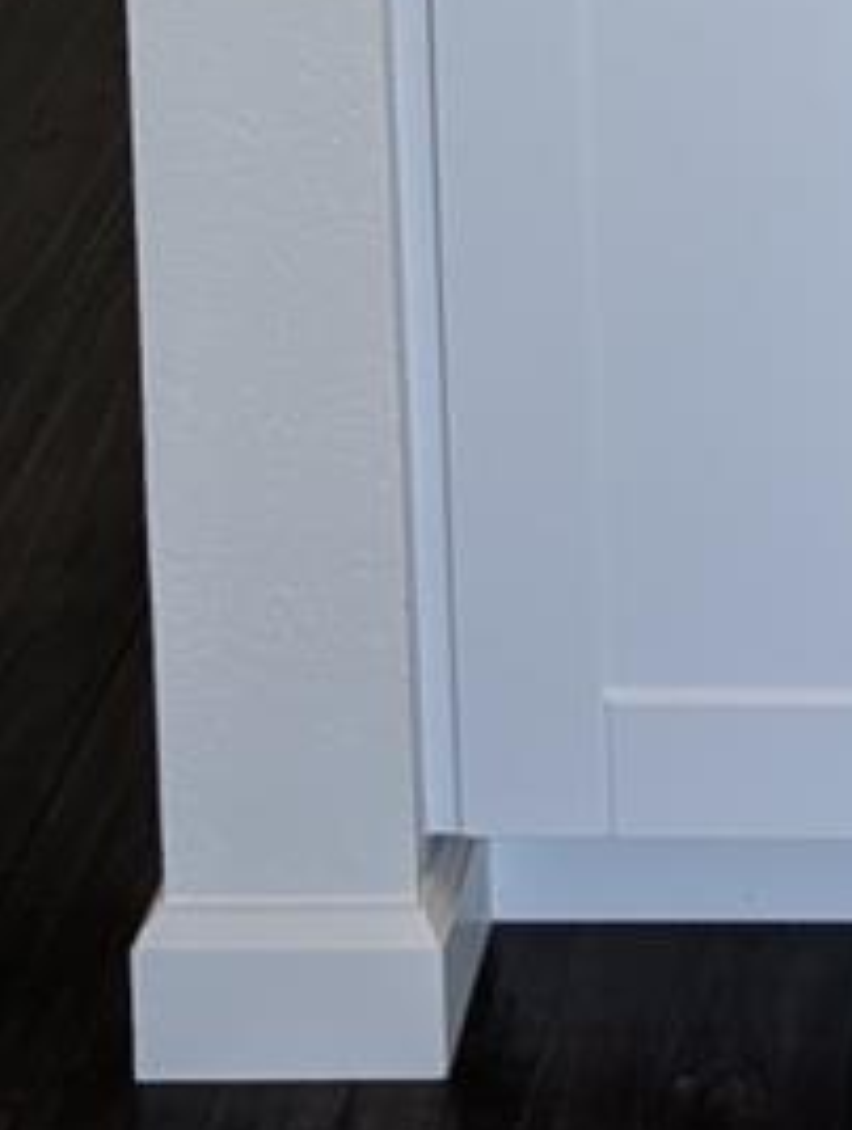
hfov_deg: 10.8
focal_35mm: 134
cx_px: 1196
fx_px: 4384
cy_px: -1554
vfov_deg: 12.0
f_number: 1.68
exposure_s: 1/30
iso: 31
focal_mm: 6.9
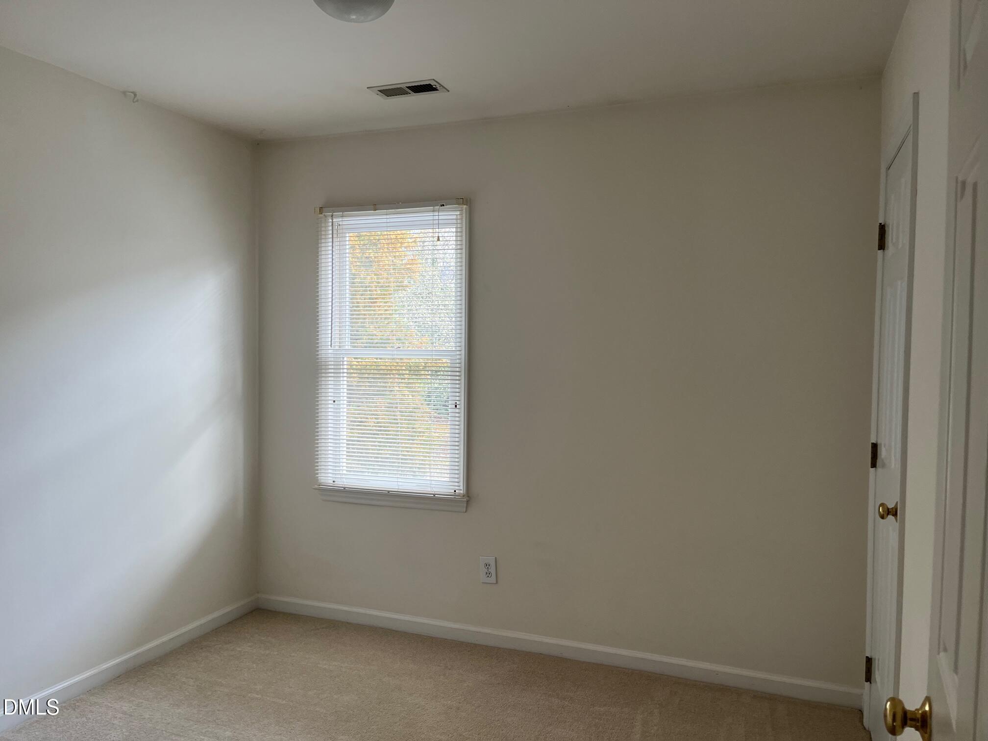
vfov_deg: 53.1
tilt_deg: -2.5
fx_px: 742
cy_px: 370
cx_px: 494
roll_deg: +0.5
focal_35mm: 26
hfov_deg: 67.3
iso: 80
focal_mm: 5.1
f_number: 1.6
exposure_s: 1/120
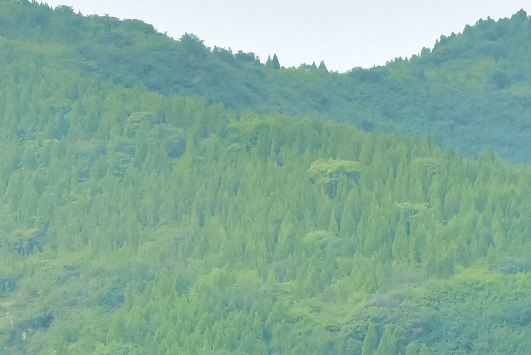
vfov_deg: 5.8
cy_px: 616
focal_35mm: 234
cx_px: -151
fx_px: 3453
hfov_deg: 8.7
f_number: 8
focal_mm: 38
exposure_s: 1/1000
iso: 1000
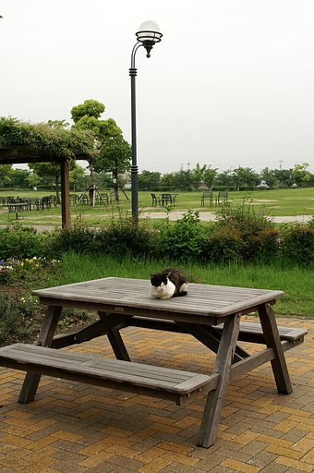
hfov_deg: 29.8
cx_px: 157
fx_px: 590
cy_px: 236
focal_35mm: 45
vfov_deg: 43.7
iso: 250
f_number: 10
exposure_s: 1/200
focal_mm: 30
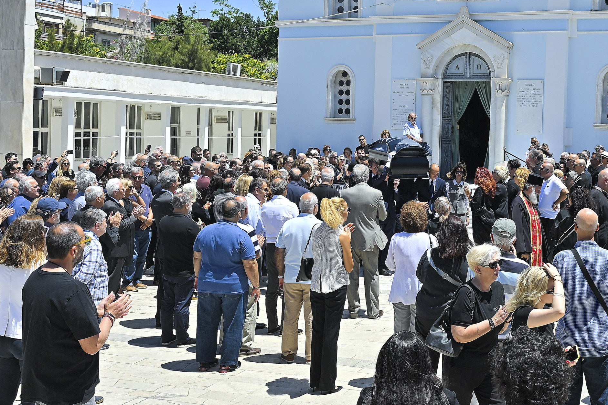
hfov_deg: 39.8
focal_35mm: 49
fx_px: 827
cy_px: 147
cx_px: 413
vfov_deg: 27.4
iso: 160
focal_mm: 24
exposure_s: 1/640
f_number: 7.1
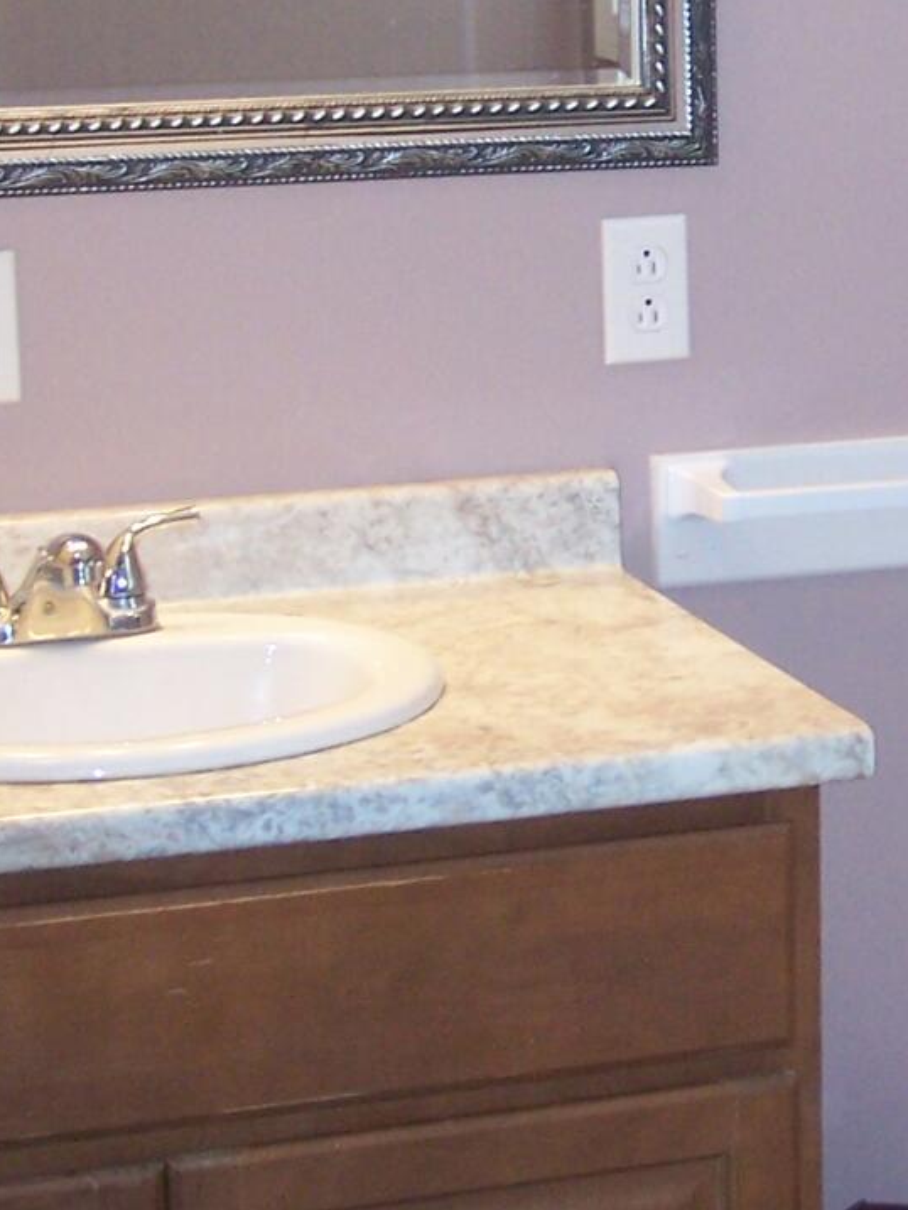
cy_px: 469
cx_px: 854
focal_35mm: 106
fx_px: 3706
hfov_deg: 13.8
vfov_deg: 18.5
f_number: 2.8
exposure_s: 1/60
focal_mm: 6.3
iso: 140
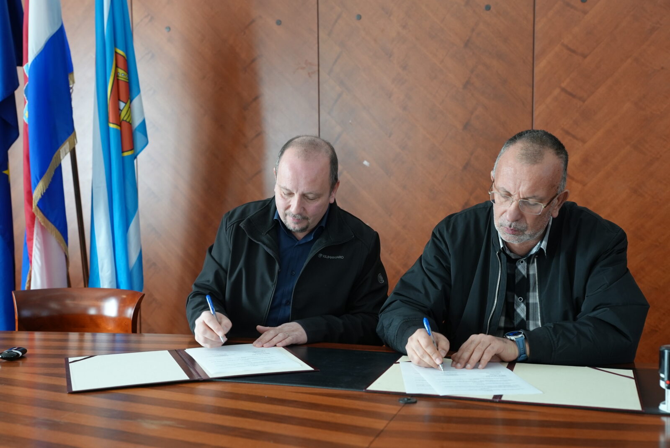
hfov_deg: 45.4
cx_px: 335
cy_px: 224
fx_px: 801
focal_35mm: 43
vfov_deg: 31.2
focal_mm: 43
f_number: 4
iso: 1600
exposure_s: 1/160
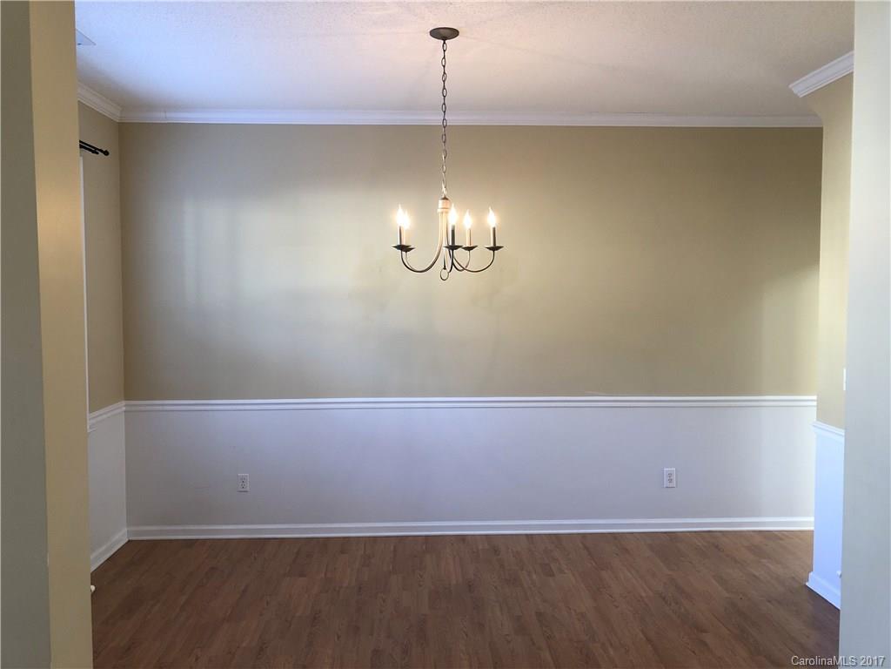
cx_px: 446
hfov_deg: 61.7
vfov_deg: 48.2
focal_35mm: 29
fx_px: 746
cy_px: 334
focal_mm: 3.99
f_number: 1.8
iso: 40
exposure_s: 1/15
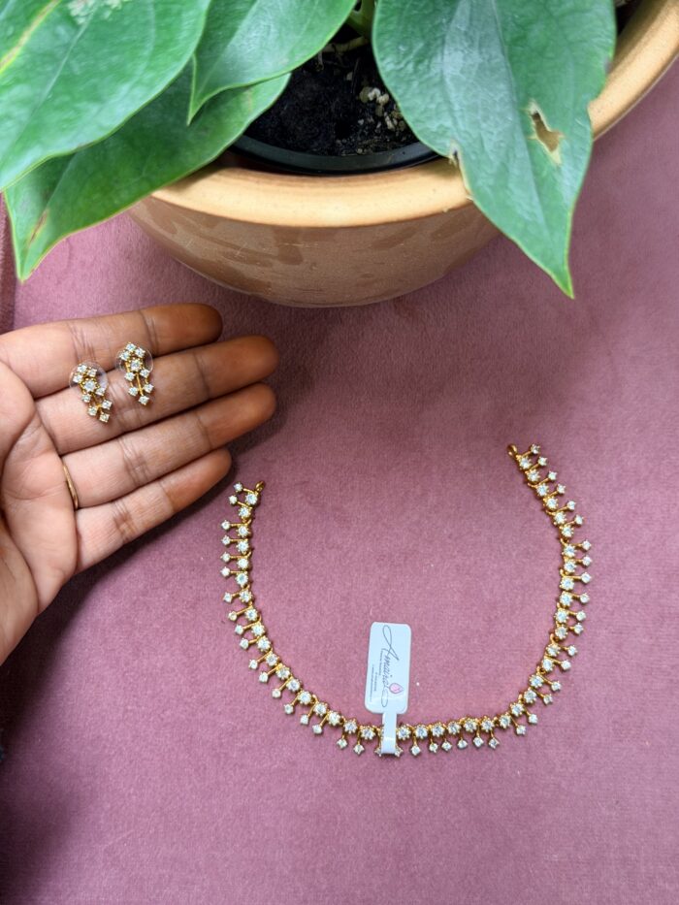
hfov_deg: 30.3
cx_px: 340
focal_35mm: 48
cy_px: 452
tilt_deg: -79.3
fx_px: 1255
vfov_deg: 39.7
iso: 100
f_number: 1.78
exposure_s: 1/60
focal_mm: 6.76
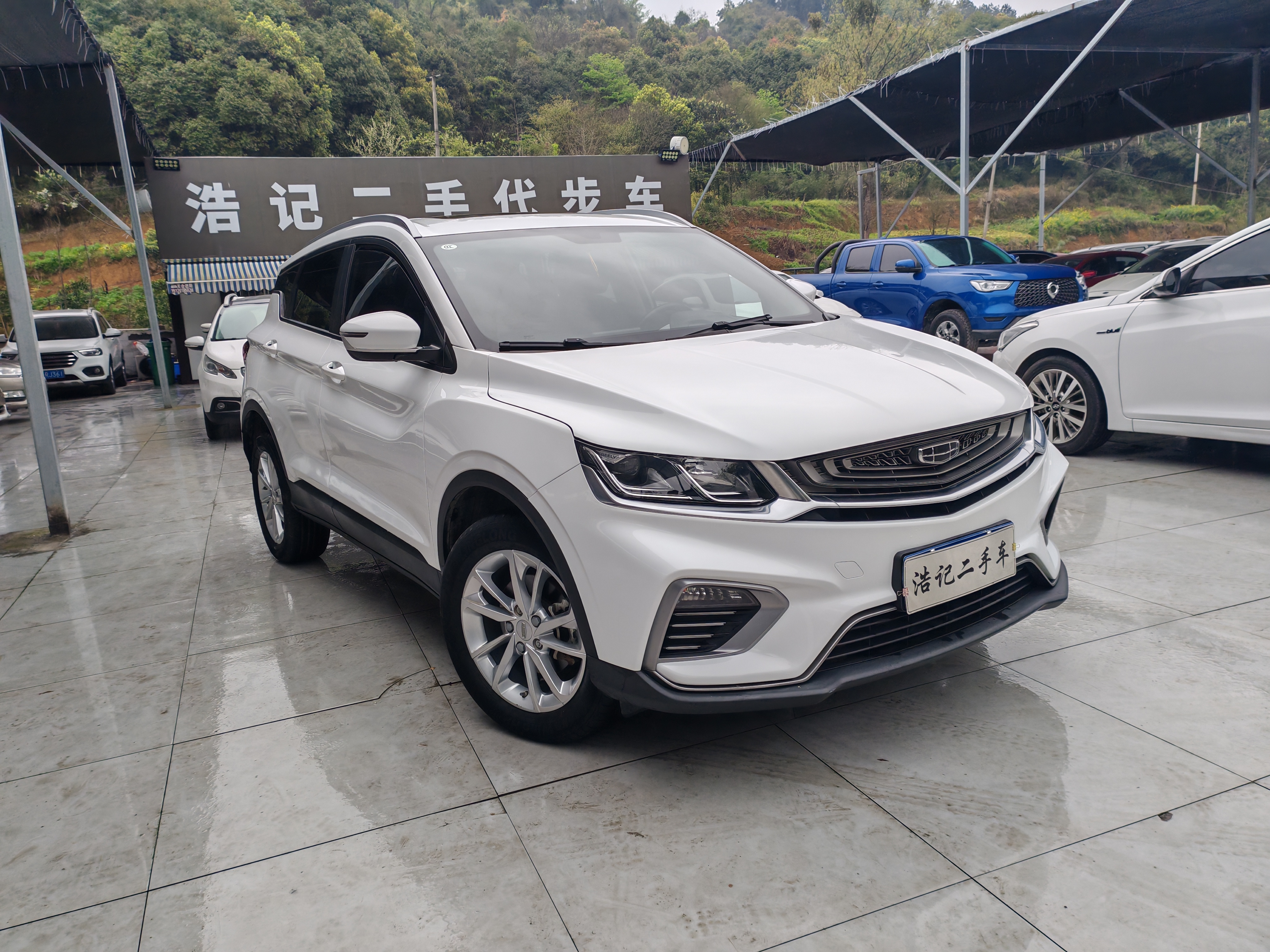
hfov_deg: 65.3
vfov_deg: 51.4
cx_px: 635
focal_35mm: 27
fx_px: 991
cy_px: 476
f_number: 1.95
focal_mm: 5.52
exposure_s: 1/480
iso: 50
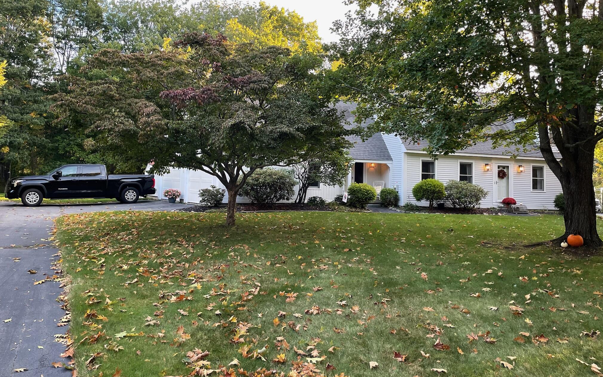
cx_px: 301
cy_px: 148
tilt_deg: +3.3
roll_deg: -1.4
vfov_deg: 44.3
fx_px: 460
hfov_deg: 66.5
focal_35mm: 28
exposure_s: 1/121
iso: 80
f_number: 1.6
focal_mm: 4.2
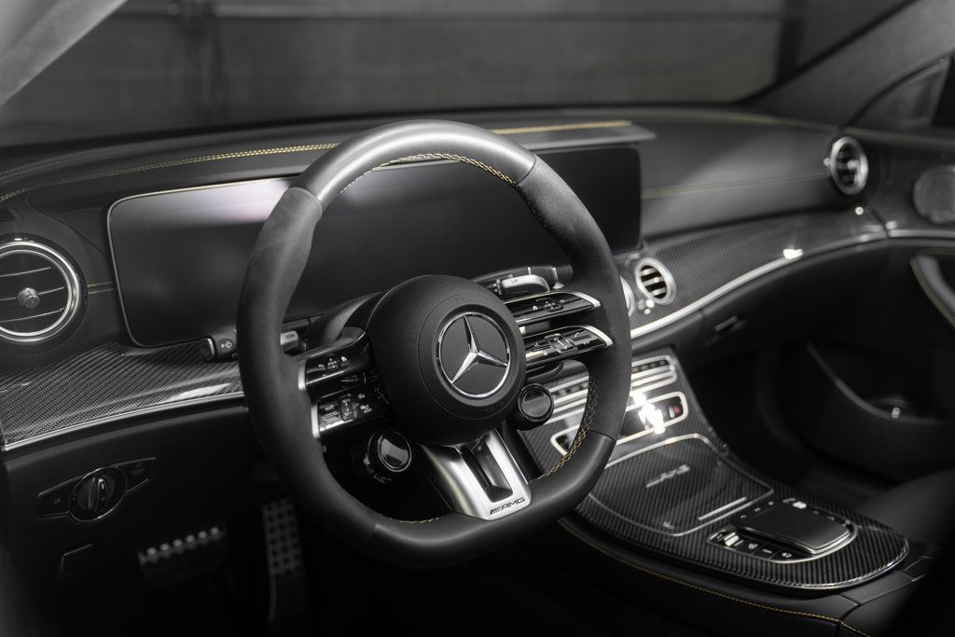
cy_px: 318
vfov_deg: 36.0
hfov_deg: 51.9
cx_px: 478
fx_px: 982
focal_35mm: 37
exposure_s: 1/50
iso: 250
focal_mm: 37
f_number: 2.8
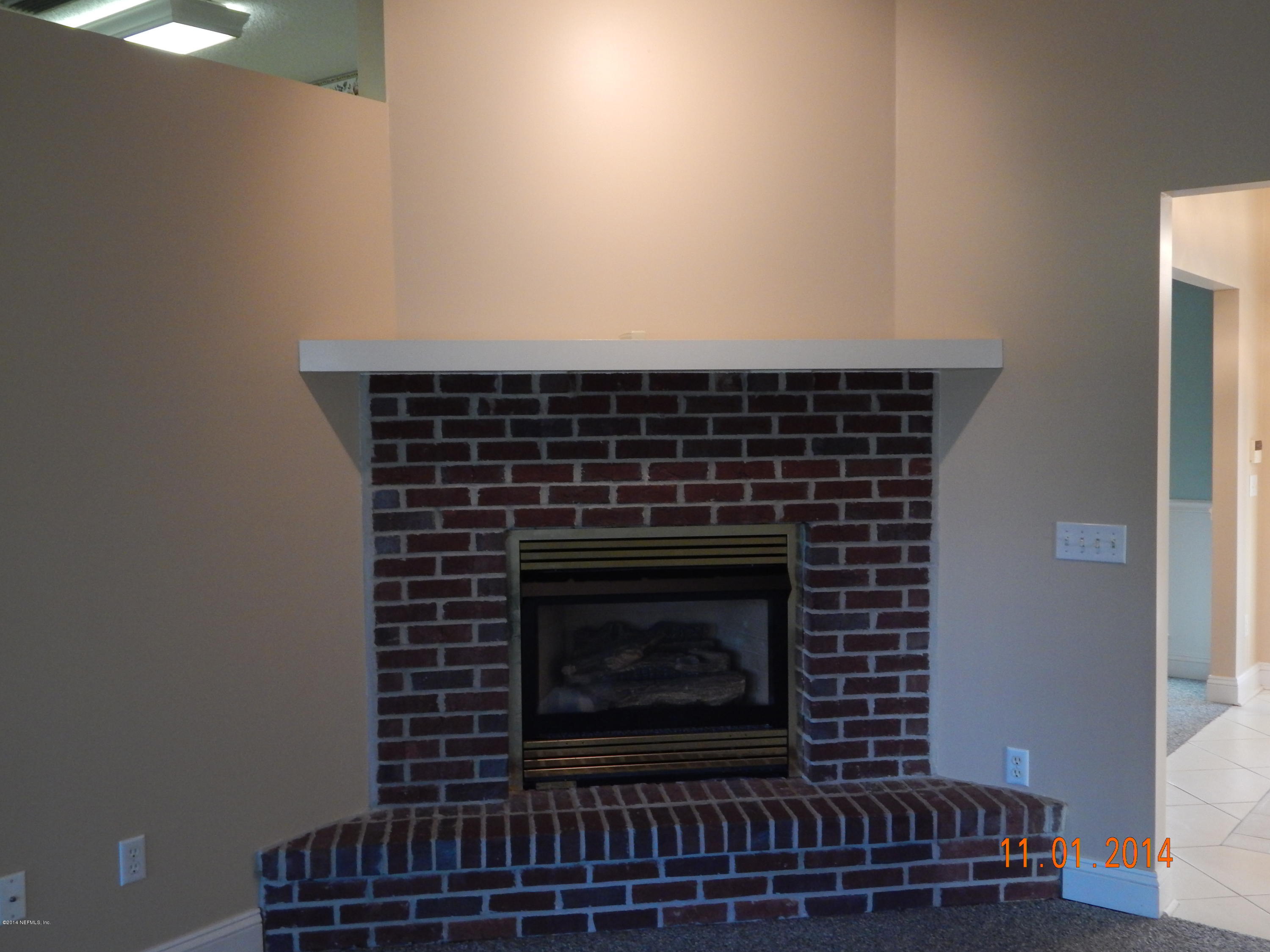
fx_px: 1284
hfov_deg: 52.6
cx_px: 635
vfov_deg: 40.7
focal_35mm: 35
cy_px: 476
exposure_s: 1/30
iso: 360
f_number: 3.3
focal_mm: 6.1
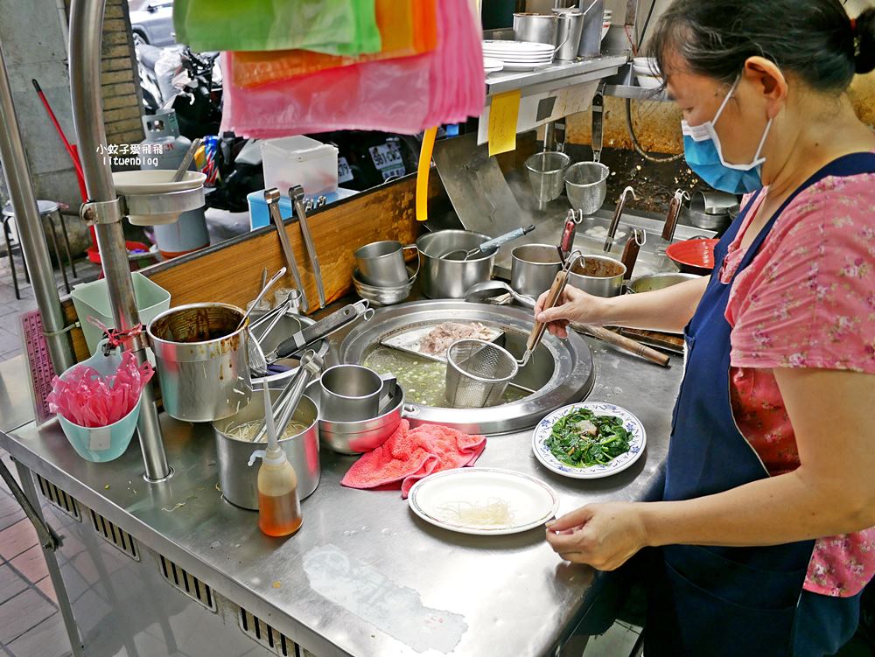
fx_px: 708
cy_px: 328
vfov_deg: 49.8
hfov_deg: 63.4
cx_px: 438
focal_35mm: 28
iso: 320
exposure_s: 1/60
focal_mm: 14
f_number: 2.5
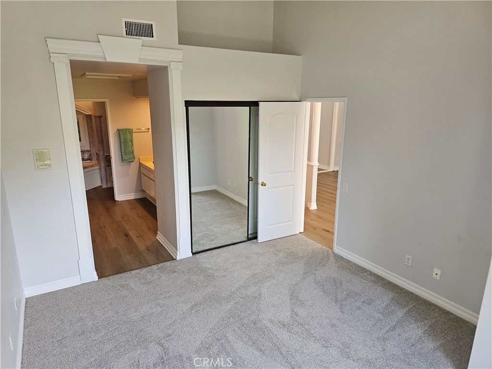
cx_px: 246
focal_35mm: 23
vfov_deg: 58.9
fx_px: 327
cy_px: 184
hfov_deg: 73.9
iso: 200
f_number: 1.7
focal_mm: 6.3
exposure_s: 1/207
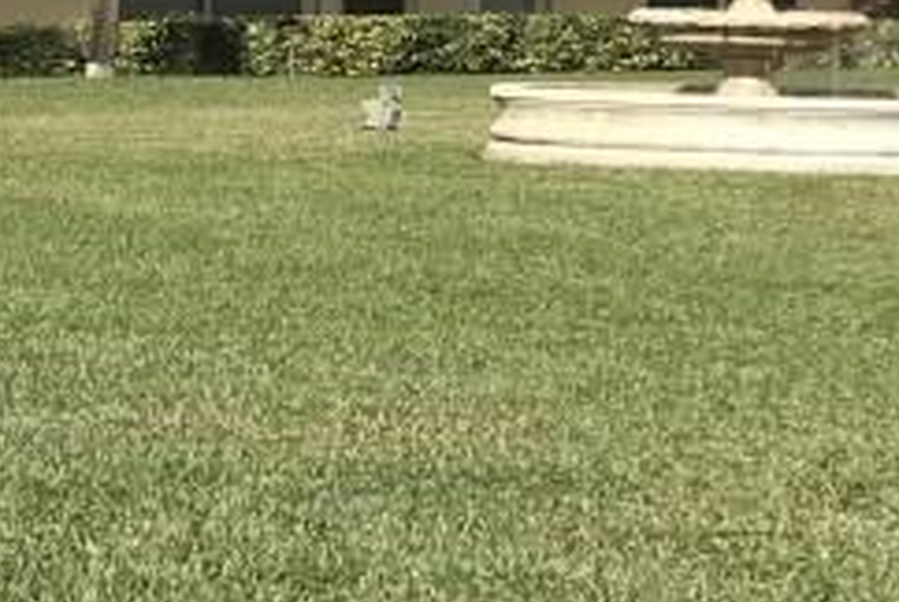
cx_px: 490
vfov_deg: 8.2
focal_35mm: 167
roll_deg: -0.7
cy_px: -108
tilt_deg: +1.9
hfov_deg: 12.3
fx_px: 4175
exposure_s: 1/3300
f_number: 1.8
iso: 20
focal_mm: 3.99
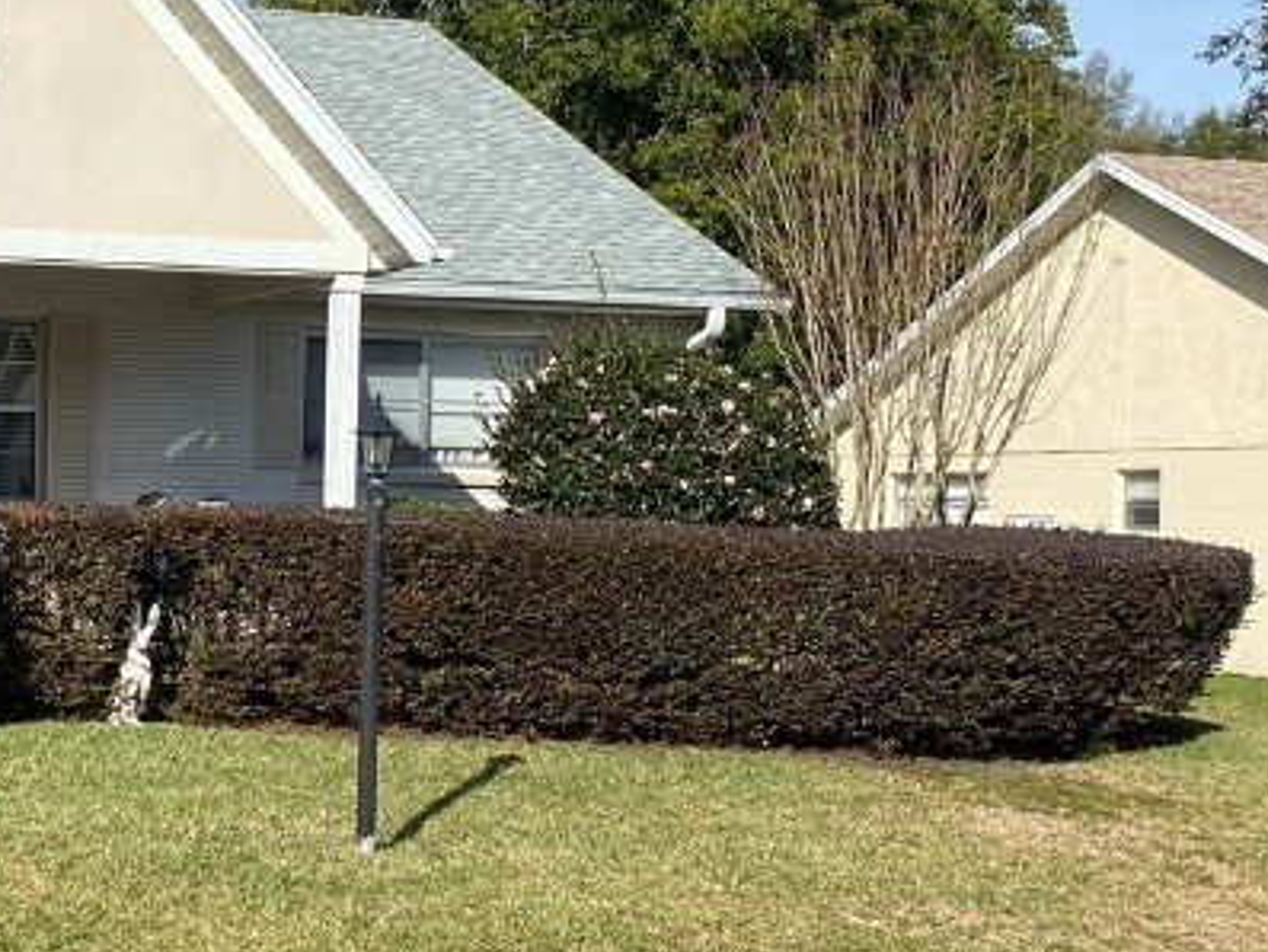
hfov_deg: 27.4
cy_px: 527
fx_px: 2455
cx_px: 10
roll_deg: -0.7
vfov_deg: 21.9
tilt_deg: -0.6
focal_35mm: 67
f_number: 1.8
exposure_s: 1/2967
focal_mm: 4.25
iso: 32
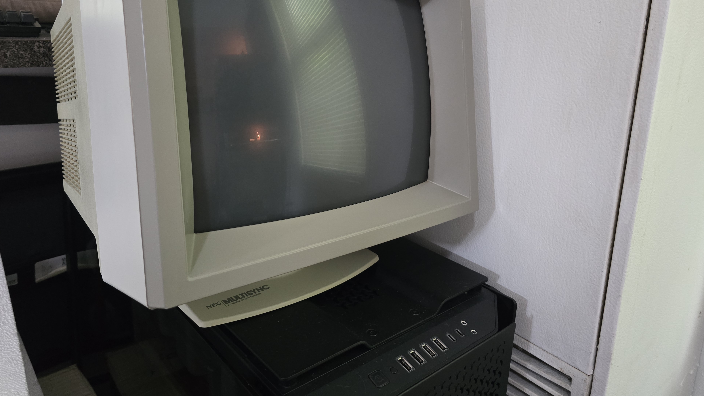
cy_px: 131
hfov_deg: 71.9
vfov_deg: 43.7
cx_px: 340
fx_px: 485
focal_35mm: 26
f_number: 1.7
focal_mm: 6.3
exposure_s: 1/60
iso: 1000
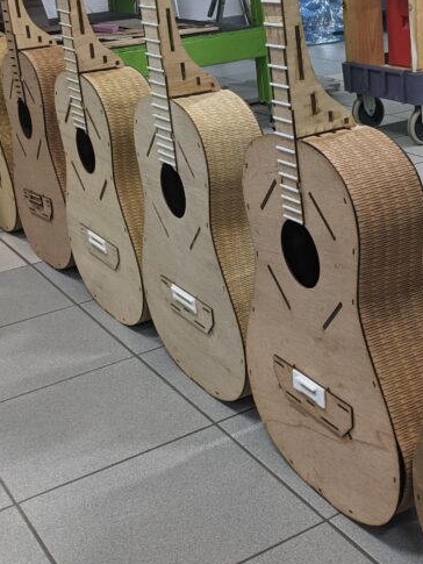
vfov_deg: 33.2
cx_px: 334
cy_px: 152
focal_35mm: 57
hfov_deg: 25.3
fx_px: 928
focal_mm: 4.38
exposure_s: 1/23.8
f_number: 1.73
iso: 85
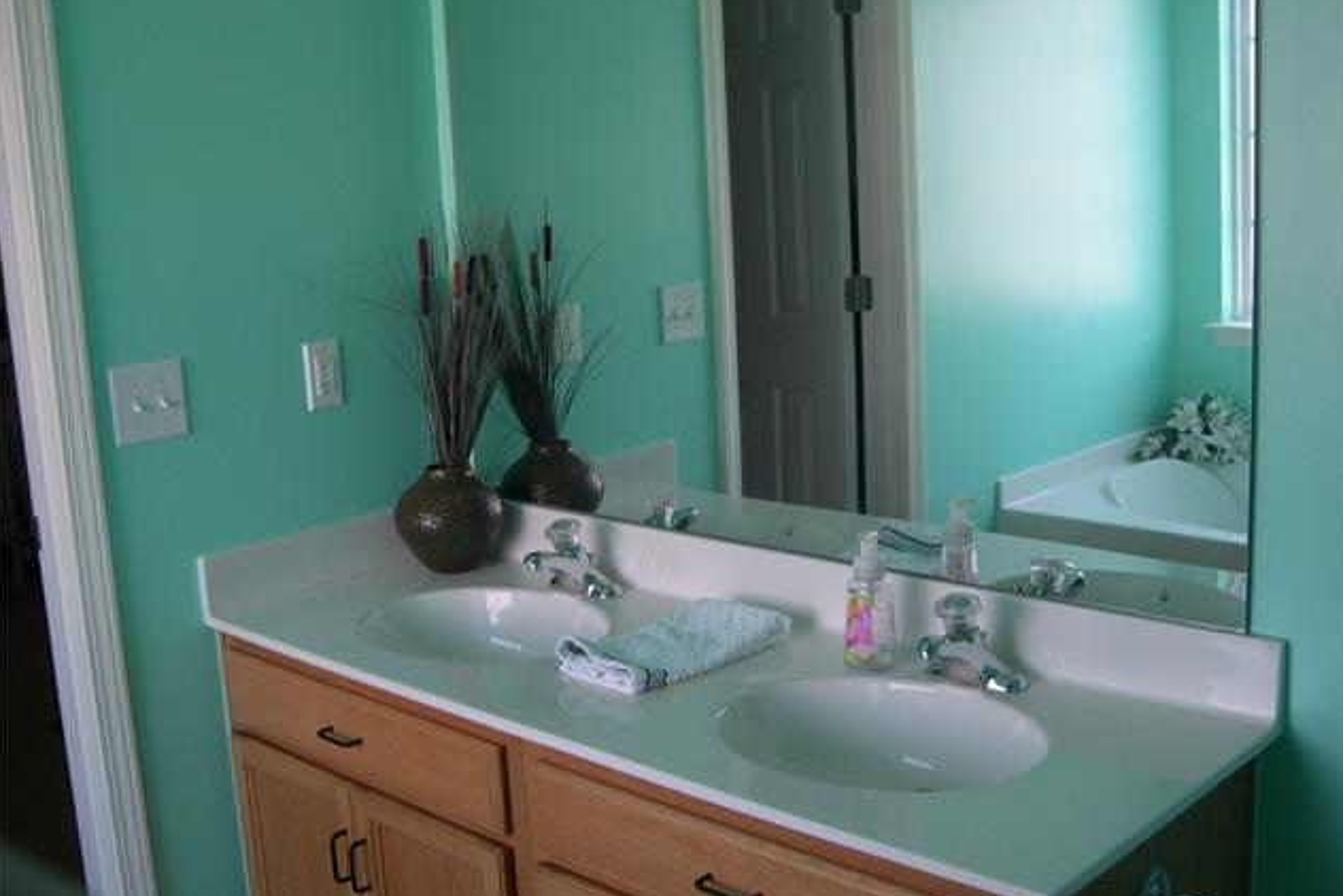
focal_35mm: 40
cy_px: 465
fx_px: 1493
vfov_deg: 33.4
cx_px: 674
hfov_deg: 48.4
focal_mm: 8
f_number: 2.8
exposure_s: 1/33.9
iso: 100
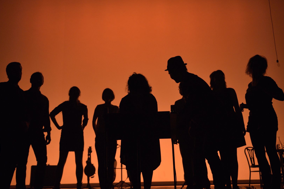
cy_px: 103
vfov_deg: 35.1
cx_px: 143
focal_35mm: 38
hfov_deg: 50.7
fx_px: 300
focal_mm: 32
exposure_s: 1/200
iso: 2500
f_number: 3.2
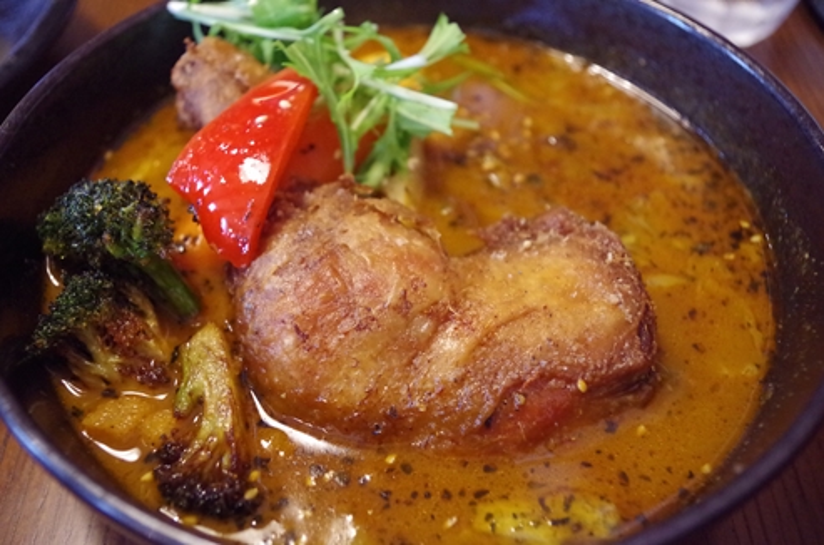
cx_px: 412
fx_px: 835
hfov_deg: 52.5
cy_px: 272
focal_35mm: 37
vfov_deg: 36.1
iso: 3200
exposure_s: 1/100
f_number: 4
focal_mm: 24.38
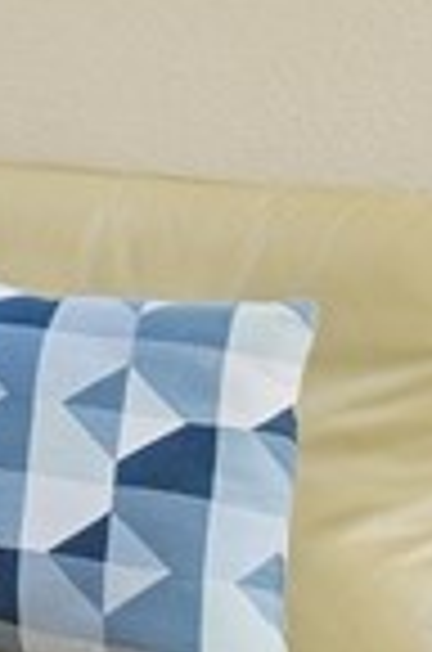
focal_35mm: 120
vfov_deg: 16.5
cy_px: -85
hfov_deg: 7.7
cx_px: -1289
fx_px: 2170
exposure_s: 1/125
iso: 400
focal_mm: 16
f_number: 9
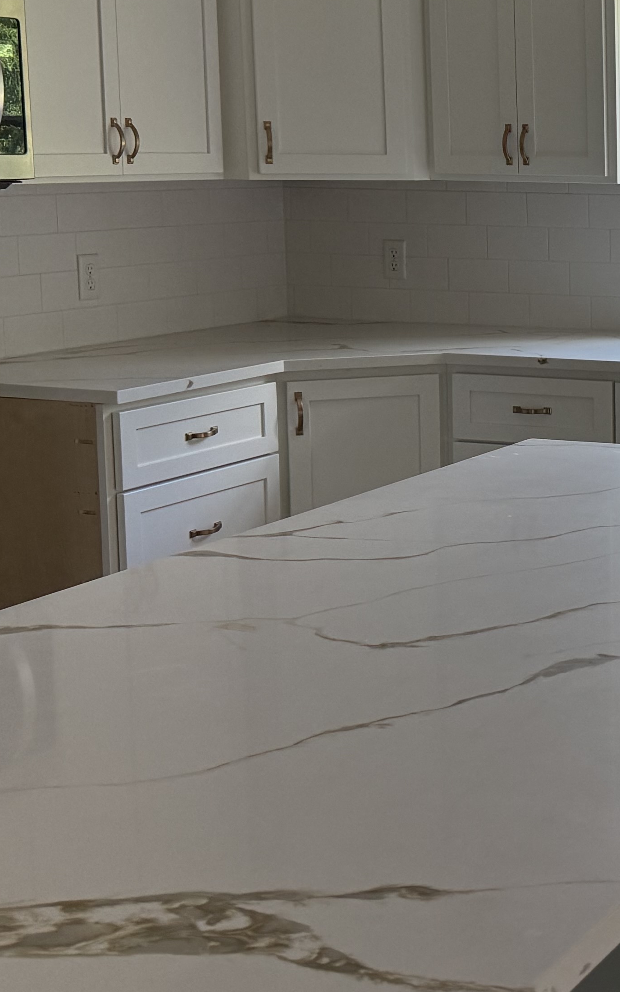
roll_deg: -0.5
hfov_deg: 18.1
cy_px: 346
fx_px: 1785
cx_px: 848
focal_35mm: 66
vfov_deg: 30.9
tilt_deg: -7.4
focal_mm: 6.76
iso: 160
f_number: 1.78
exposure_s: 1/226
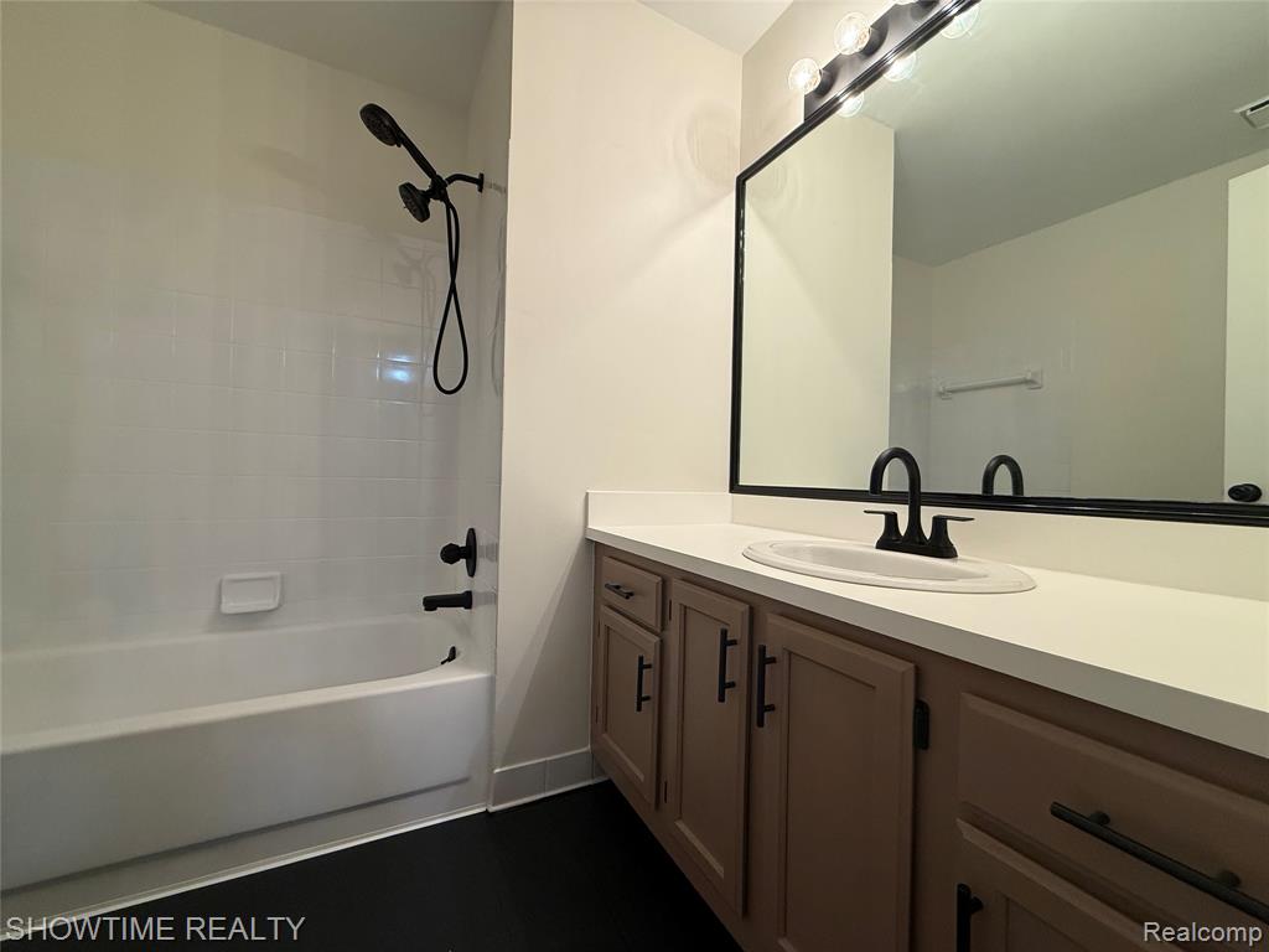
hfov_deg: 102.1
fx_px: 513
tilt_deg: -0.1
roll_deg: -1.7
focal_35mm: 14
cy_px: 476
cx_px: 634
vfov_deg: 85.7
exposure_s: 1/120
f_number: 2.2
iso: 160
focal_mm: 2.22
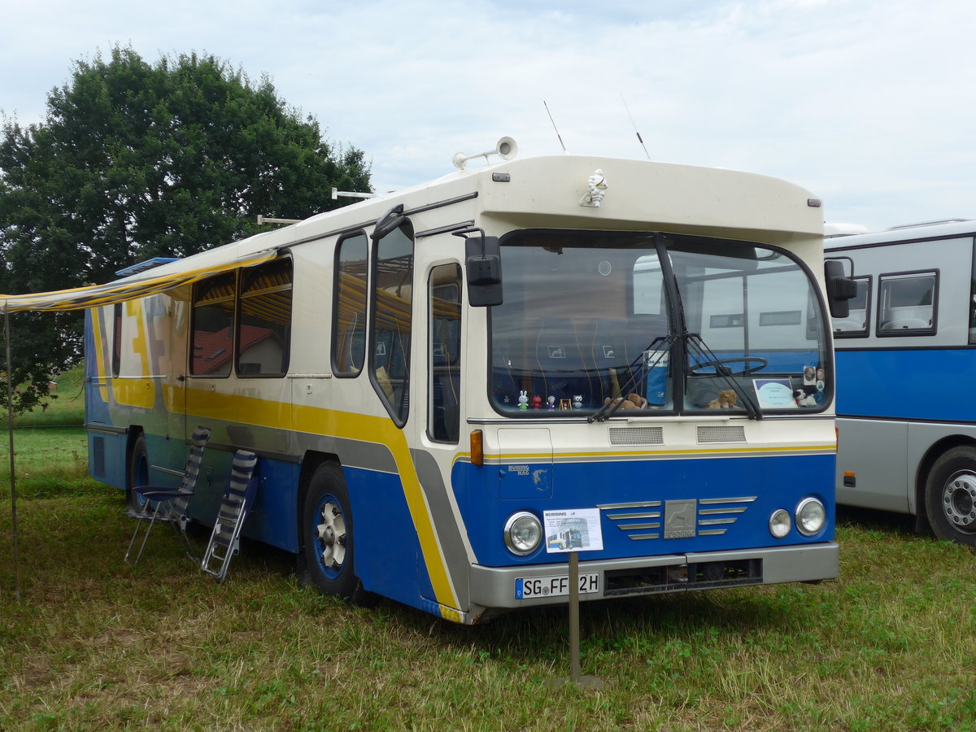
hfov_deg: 41.2
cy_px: 366
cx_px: 488
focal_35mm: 46
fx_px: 1297
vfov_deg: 31.5
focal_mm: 9.5
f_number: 3
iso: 80
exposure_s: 1/500
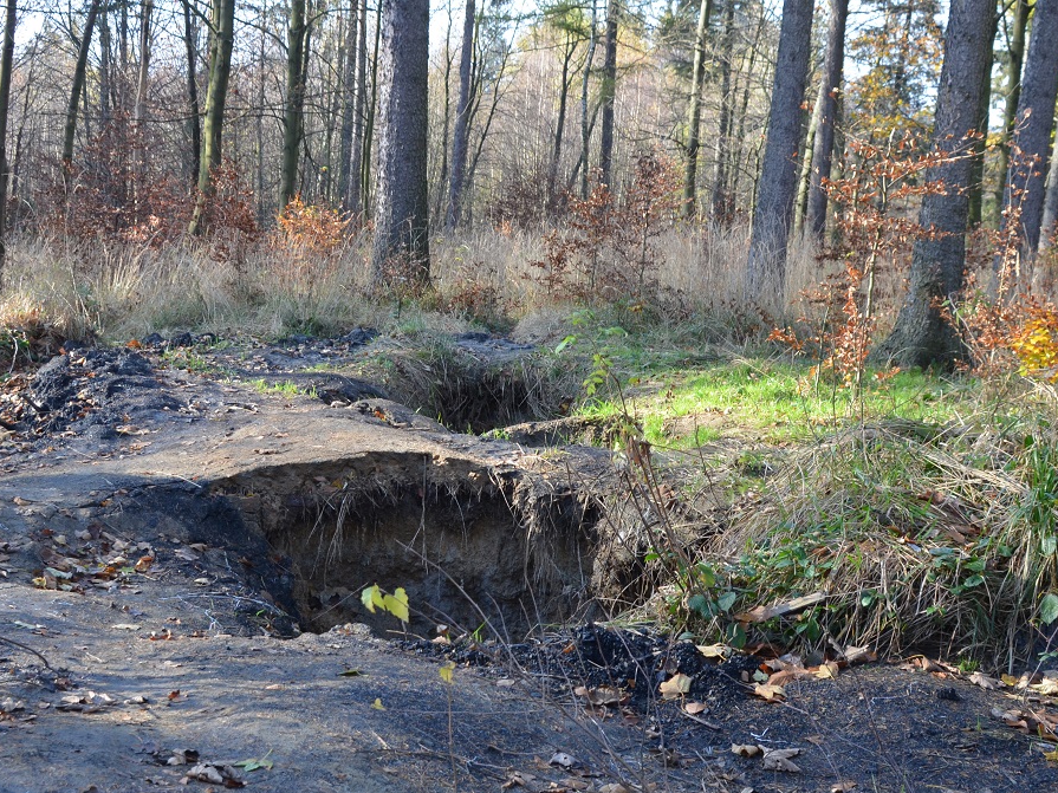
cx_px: 474
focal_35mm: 54
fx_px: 1650
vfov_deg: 27.0
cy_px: 424
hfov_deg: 35.5
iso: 280
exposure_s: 1/125
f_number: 5.6
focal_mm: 28
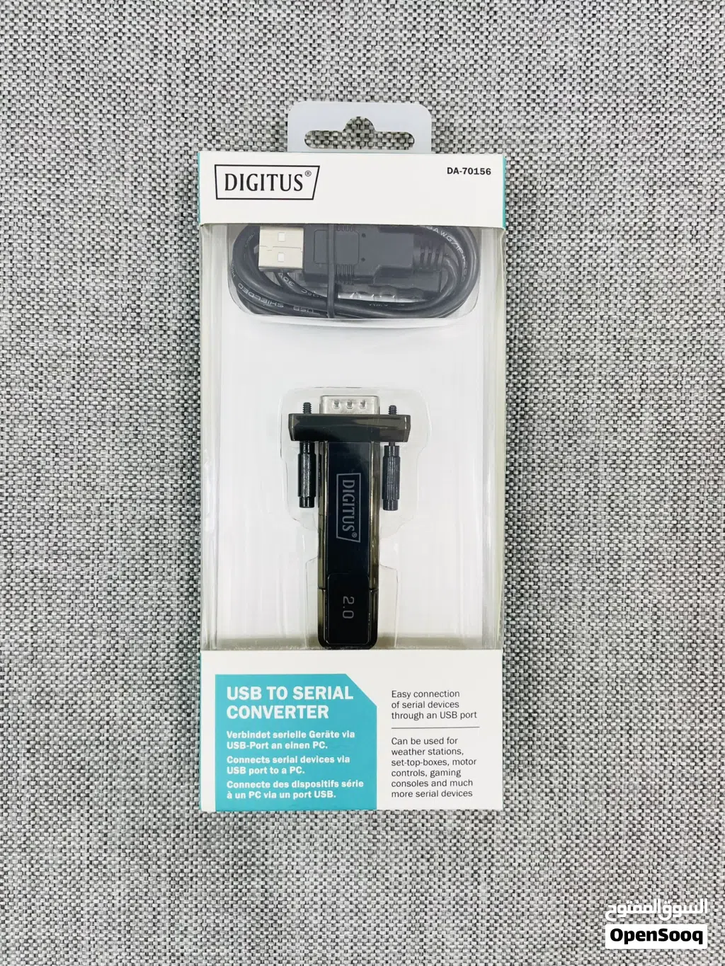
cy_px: 483
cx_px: 362
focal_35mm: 26
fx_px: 726
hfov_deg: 53.1
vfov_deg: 67.3
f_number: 1.6
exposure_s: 1/100
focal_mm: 4.2
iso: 100
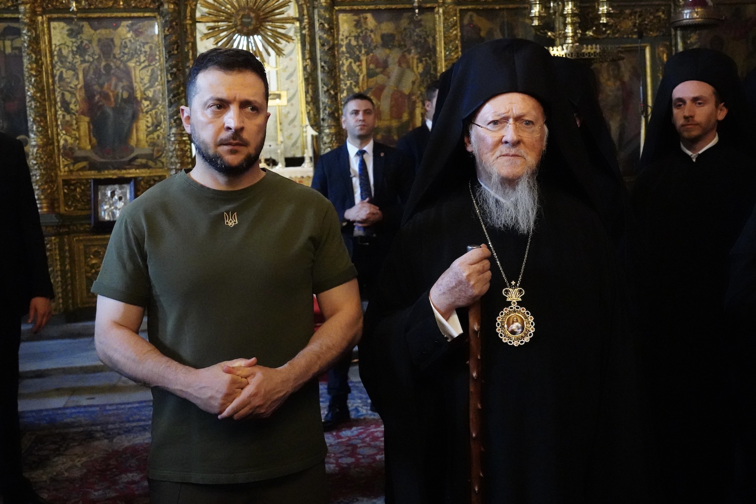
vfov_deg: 38.9
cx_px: 378
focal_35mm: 34
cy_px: 252
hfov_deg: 55.8
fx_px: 714
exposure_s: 1/400
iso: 32000
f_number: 5.6
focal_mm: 34
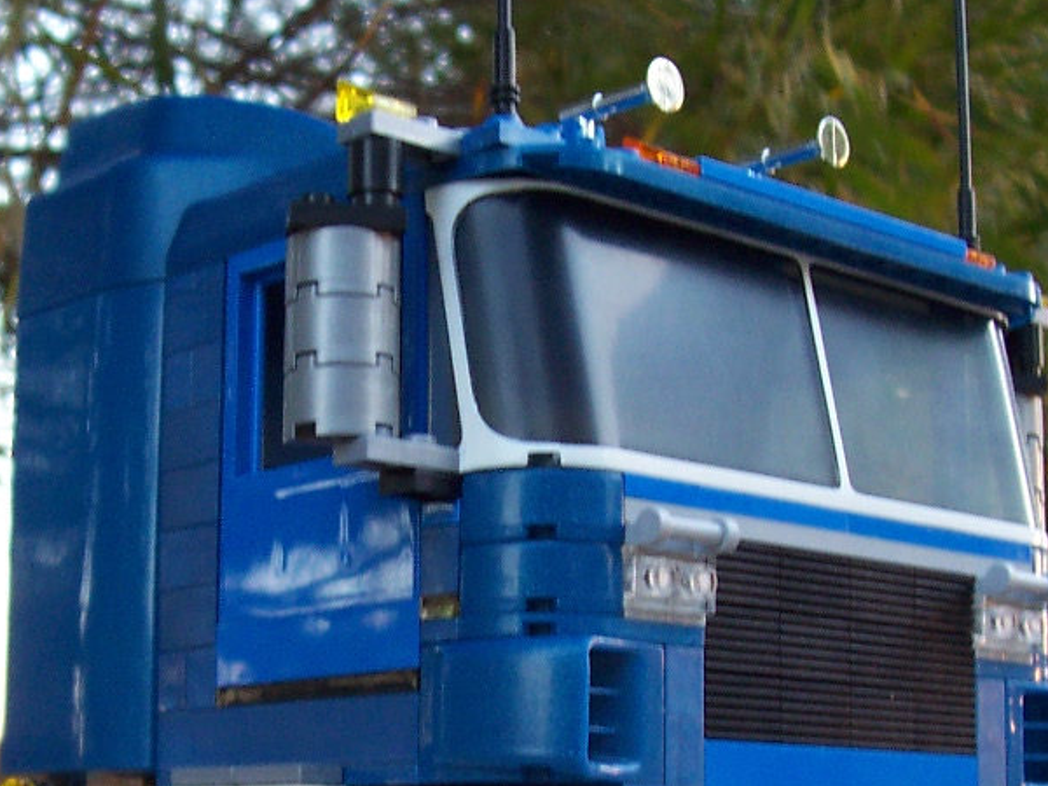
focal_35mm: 74
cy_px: 643
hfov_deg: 26.3
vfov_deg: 19.7
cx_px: 410
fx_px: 2240
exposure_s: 1/30
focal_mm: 5.6
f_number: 2.8
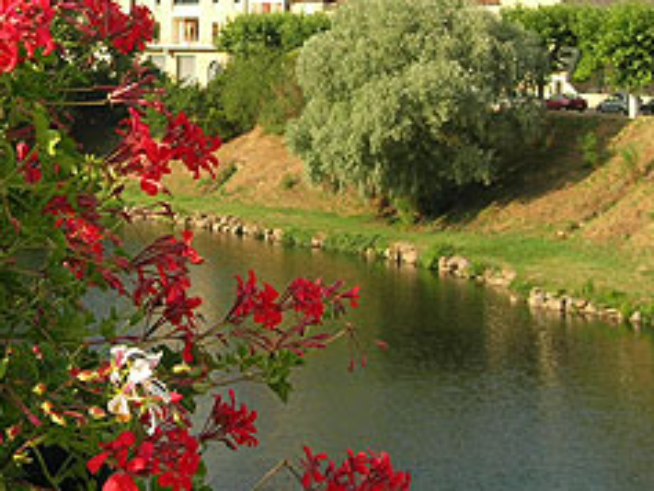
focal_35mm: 116
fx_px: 2193
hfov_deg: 16.9
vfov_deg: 12.7
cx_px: 218
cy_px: 39
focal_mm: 12.7
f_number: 5.9
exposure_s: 1/202
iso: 64
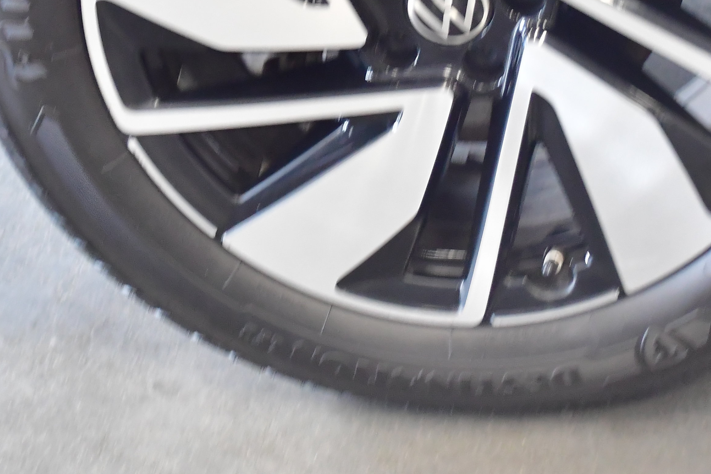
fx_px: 2409
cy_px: -16
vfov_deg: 11.1
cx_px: 413
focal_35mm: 122
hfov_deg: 16.8
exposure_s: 1/40
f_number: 5
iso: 2000
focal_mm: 34
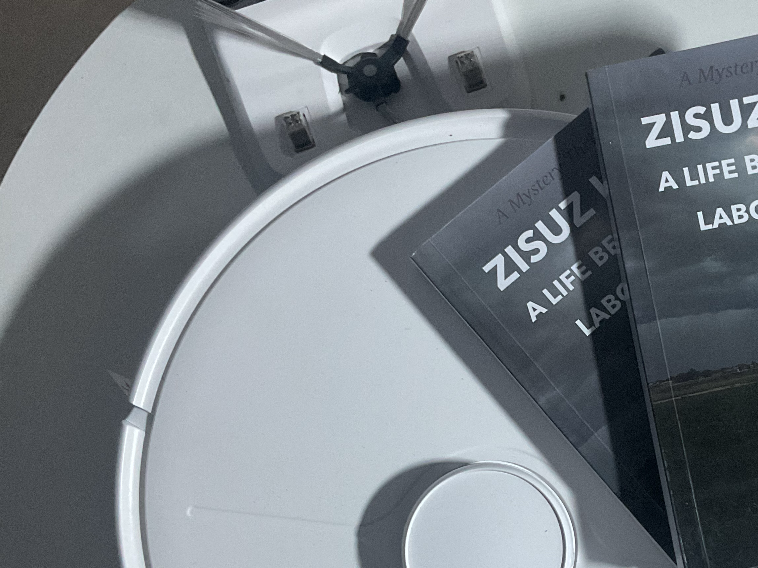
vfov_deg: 28.3
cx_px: 566
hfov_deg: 36.6
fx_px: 1117
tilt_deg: -83.2
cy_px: 393
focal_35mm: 51
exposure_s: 1/60
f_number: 1.8
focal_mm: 3
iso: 125
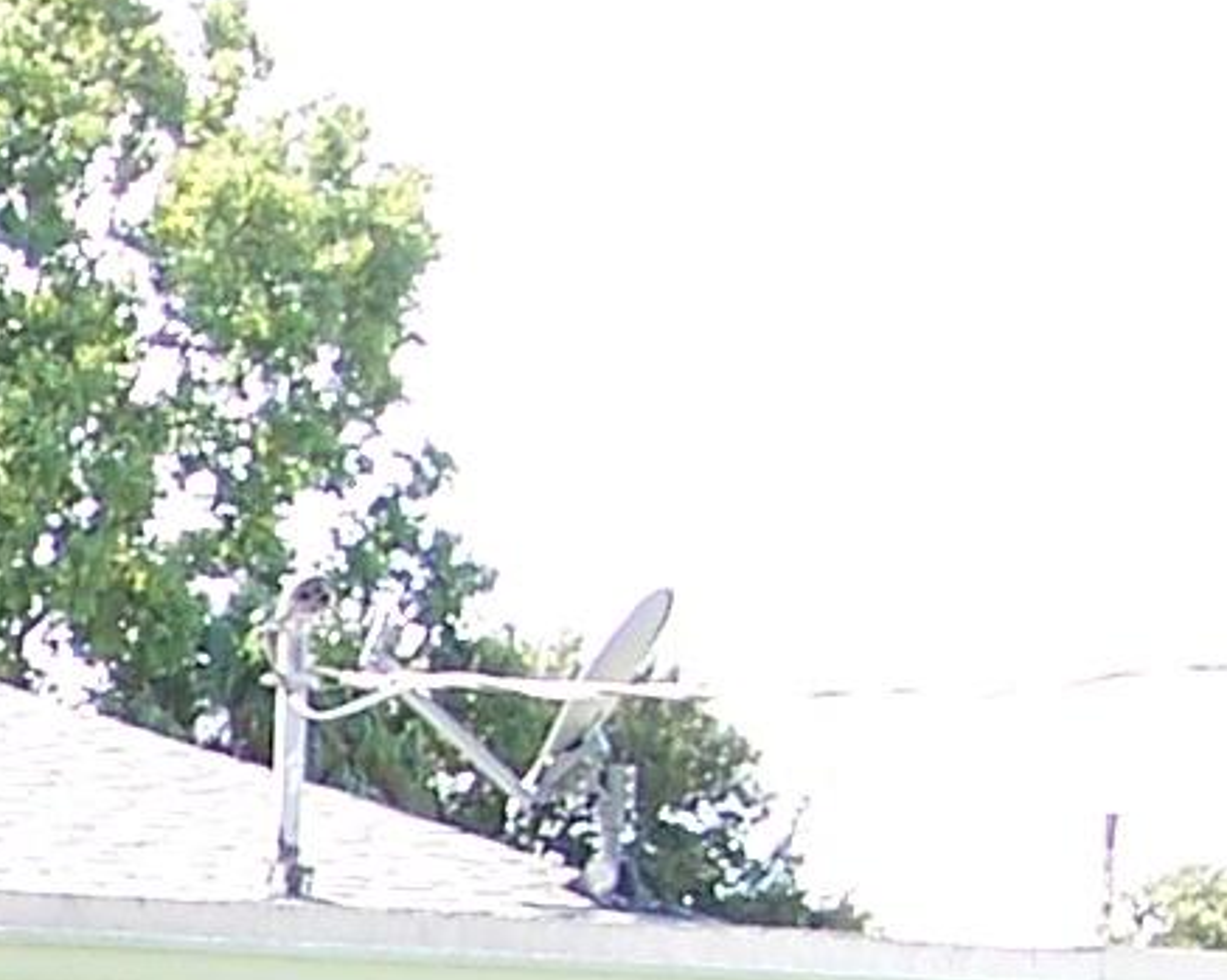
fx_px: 7476
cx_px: -1185
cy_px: 1396
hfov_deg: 8.9
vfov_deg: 7.4
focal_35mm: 206
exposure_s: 1/180
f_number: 2.8
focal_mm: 6.7
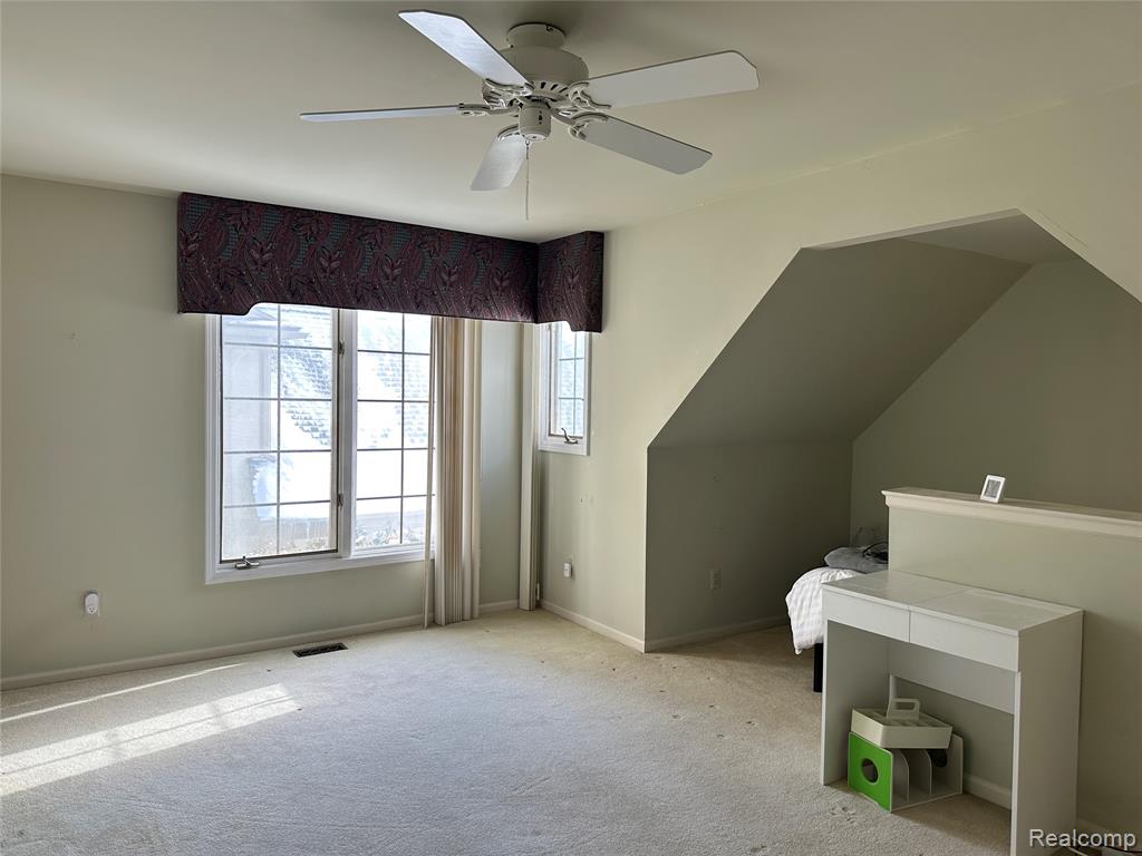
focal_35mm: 24
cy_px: 428
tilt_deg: -2.2
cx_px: 571
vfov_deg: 56.8
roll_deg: -0.7
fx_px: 792
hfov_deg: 71.6
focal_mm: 6.86
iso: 100
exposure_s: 1/171
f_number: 1.78
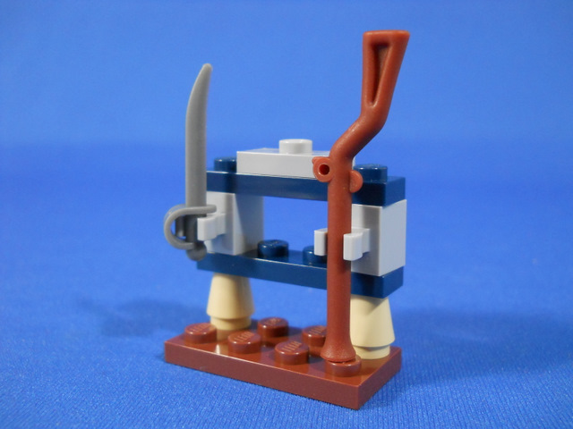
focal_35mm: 41
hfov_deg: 45.8
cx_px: 286
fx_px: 679
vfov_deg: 35.1
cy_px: 214
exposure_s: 1/25
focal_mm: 6.72
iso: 400
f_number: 3.1
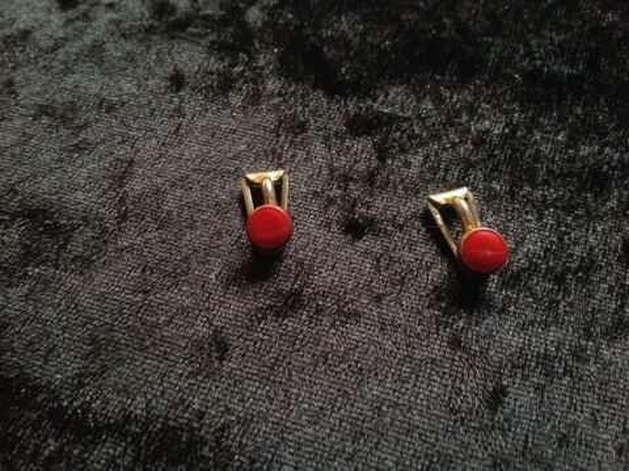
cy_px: 236
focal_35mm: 35
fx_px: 635
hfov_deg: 52.7
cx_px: 314
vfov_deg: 40.6
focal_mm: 4.28
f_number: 2.4
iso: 64
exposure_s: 1/60
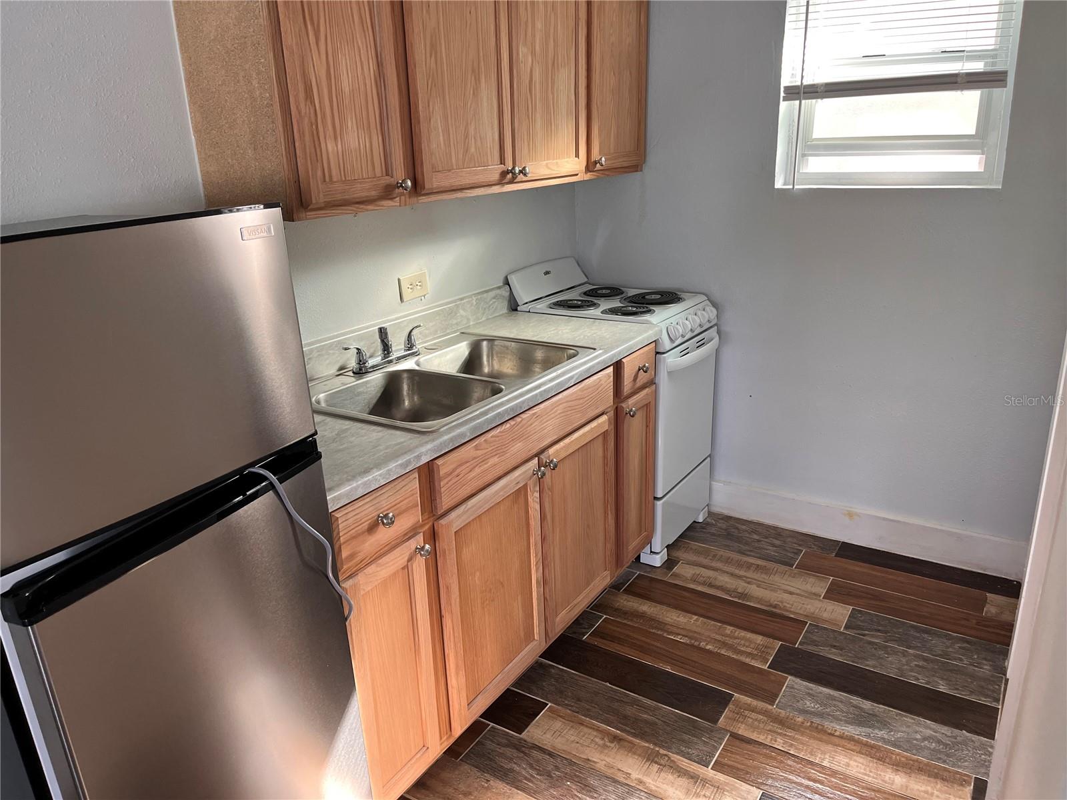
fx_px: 801
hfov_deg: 67.3
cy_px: 400
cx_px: 534
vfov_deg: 53.1
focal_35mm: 26
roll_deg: +2.6
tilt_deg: -19.3
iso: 125
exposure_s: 1/103
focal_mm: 5.1
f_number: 1.6
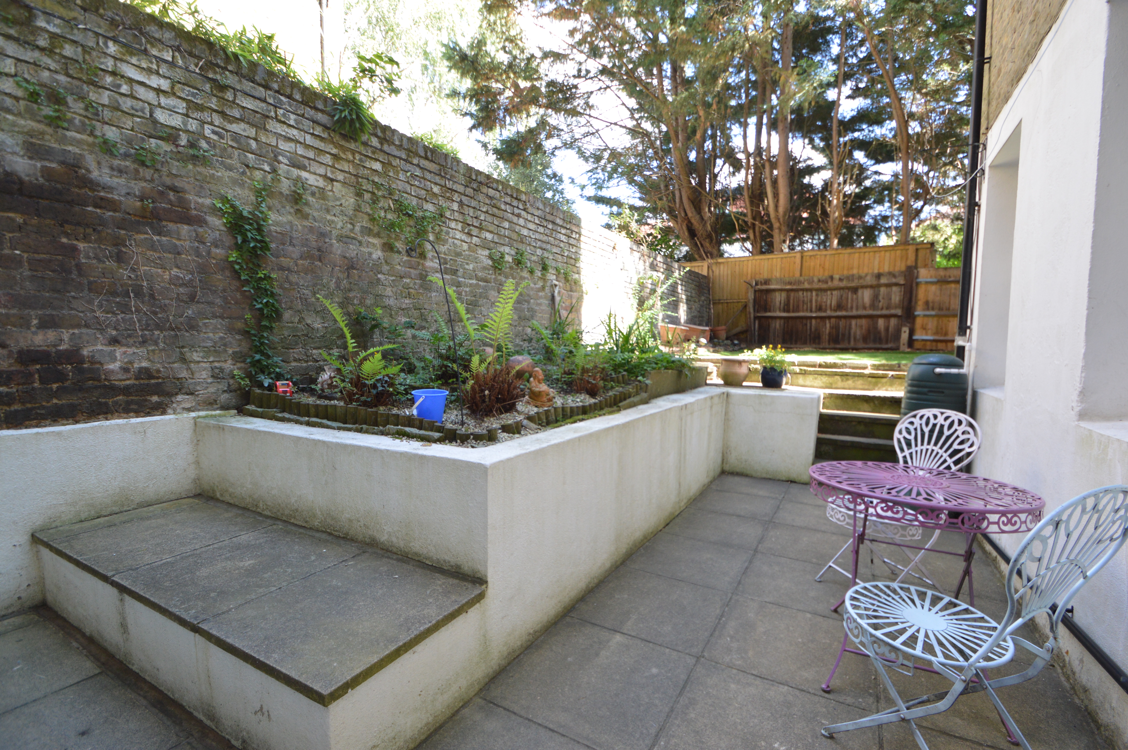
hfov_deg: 100.4
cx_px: 564
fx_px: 470
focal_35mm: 15
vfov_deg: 77.2
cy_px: 375
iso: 400
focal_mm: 10
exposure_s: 1/100
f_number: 5
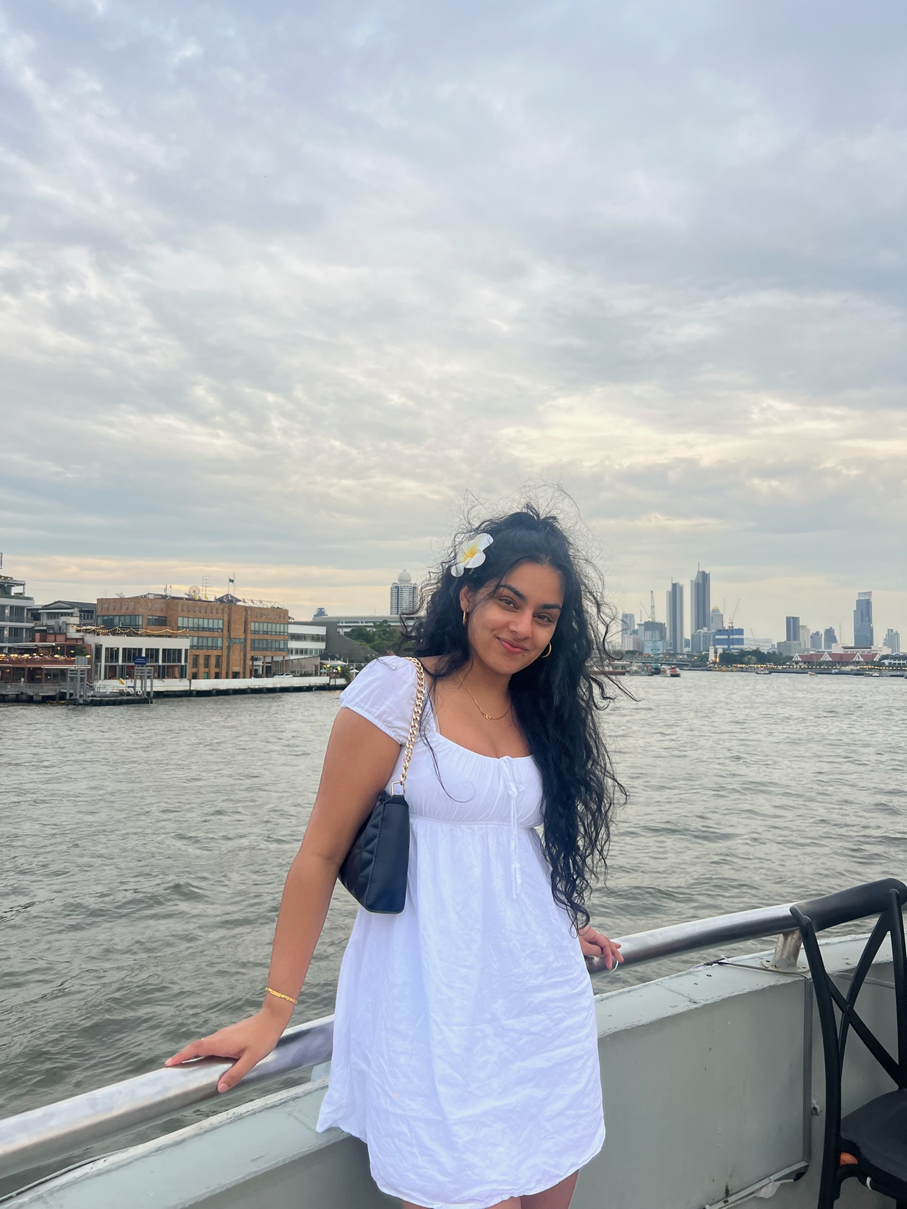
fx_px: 908
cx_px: 454
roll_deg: -1.4
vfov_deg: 67.3
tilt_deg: +5.7
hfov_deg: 53.1
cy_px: 604
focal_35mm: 26
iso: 32
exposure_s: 1/136
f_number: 1.5
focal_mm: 5.7
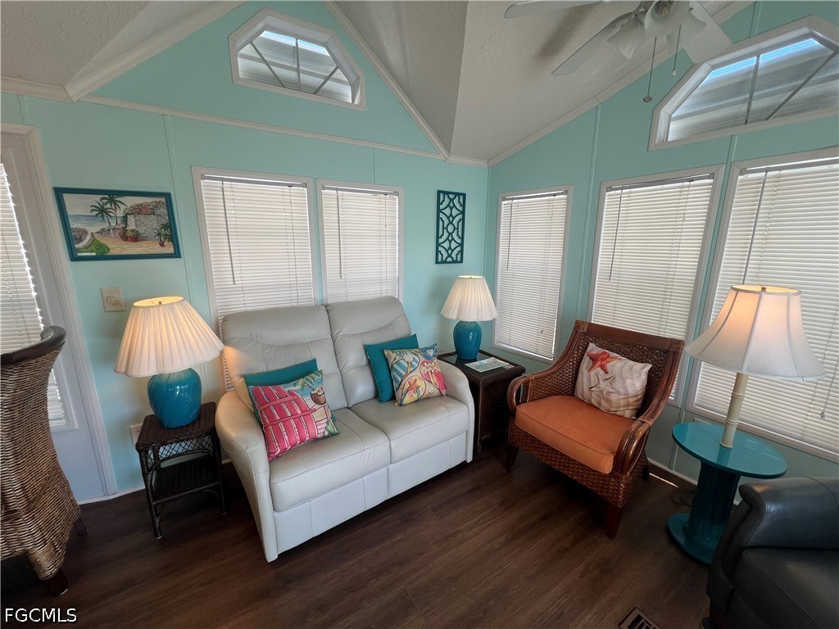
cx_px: 420
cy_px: 314
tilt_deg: -12.4
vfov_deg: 89.9
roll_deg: +0.0
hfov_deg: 106.2
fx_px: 315
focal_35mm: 13
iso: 32
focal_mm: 1.57
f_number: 1.8
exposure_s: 1/99
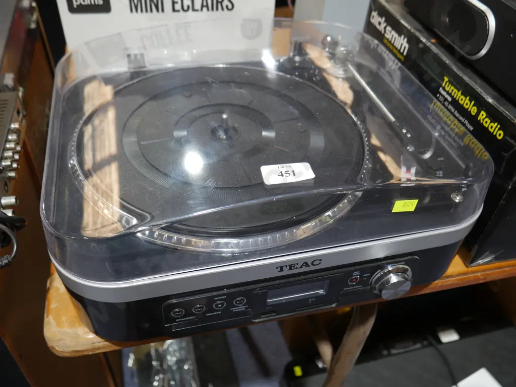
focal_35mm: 32
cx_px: 258
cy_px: 194
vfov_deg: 44.2
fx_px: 477
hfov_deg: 56.8
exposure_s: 1/60
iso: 400
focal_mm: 16
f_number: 3.6
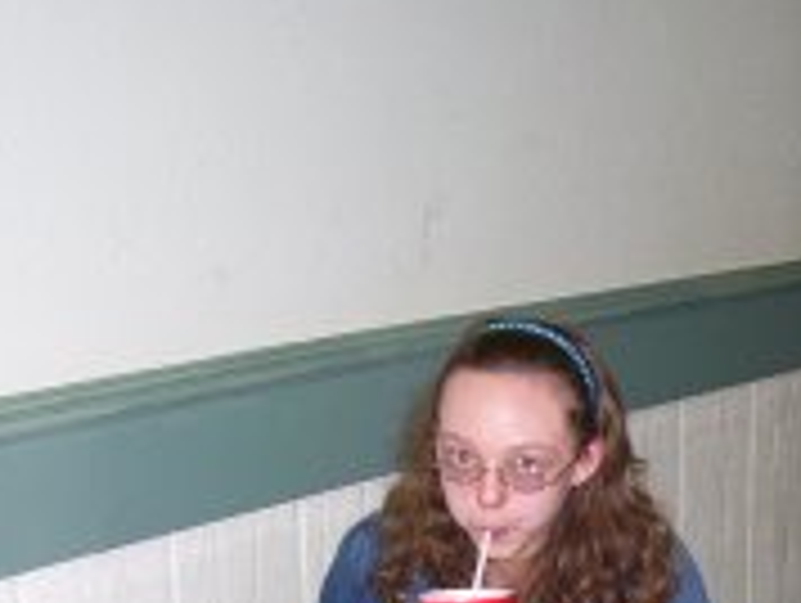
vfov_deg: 16.7
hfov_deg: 22.2
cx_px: 706
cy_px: 639
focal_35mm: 86
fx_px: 1993
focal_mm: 5.6
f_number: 2.7
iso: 80
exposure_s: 1/60
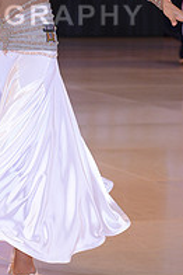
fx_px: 2611
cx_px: -29
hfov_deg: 4.0
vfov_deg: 6.0
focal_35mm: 343
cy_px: 4
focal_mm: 116
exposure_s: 1/250
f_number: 5
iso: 1250
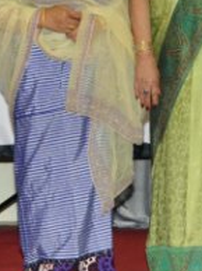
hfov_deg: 7.5
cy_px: 50
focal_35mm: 198
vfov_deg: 10.0
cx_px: 121
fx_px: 1544
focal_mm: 26
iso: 800
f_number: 4
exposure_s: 1/60
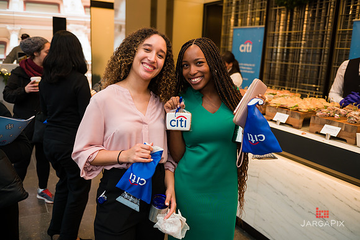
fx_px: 320
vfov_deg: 41.1
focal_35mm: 32
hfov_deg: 58.7
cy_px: 120
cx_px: 180
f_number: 3.2
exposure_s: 1/200
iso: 400
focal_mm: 32
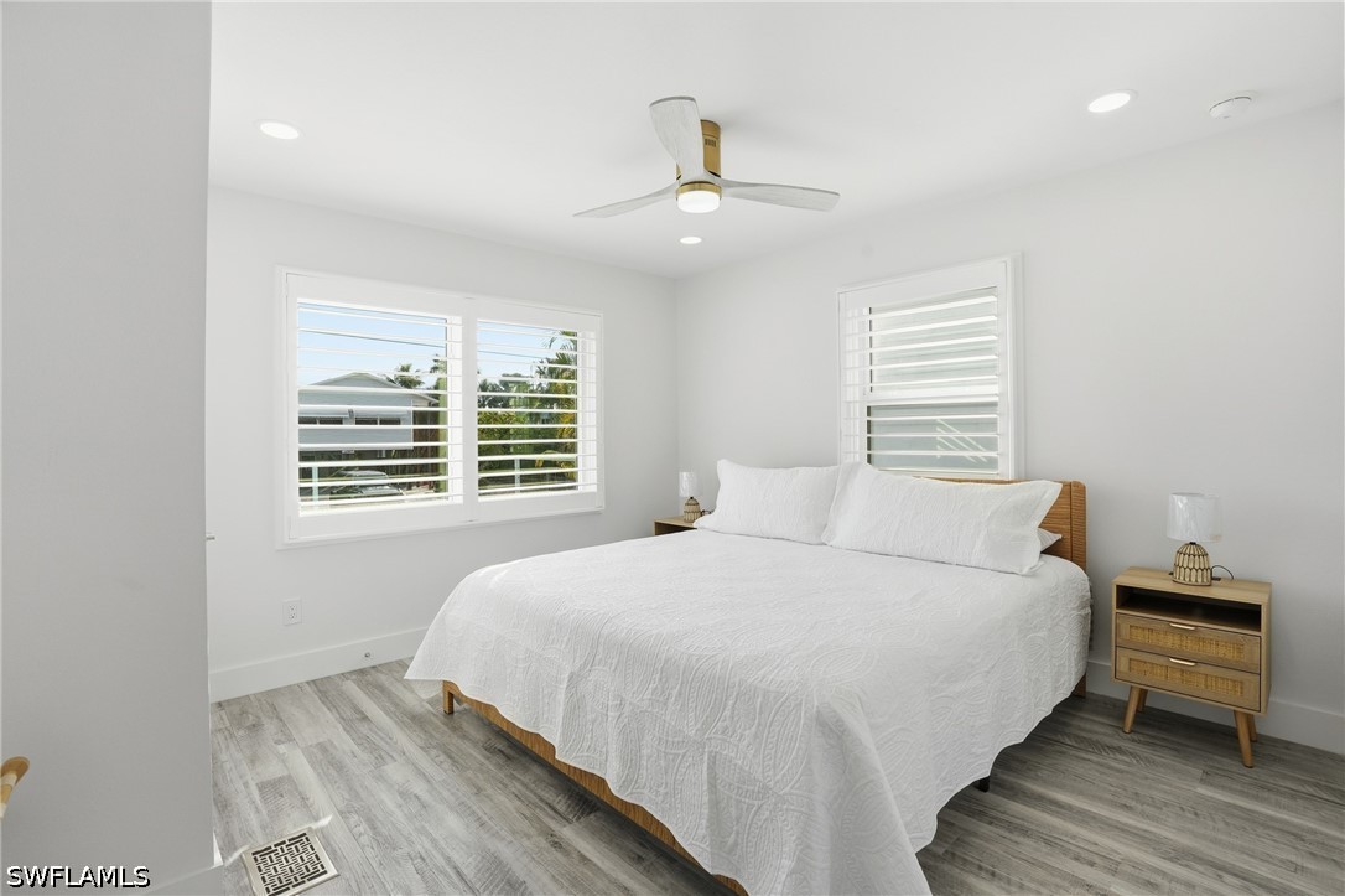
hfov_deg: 96.8
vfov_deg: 73.7
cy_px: 448
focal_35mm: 16
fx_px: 597
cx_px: 672
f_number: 9
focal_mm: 16
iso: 400
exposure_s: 1/1250
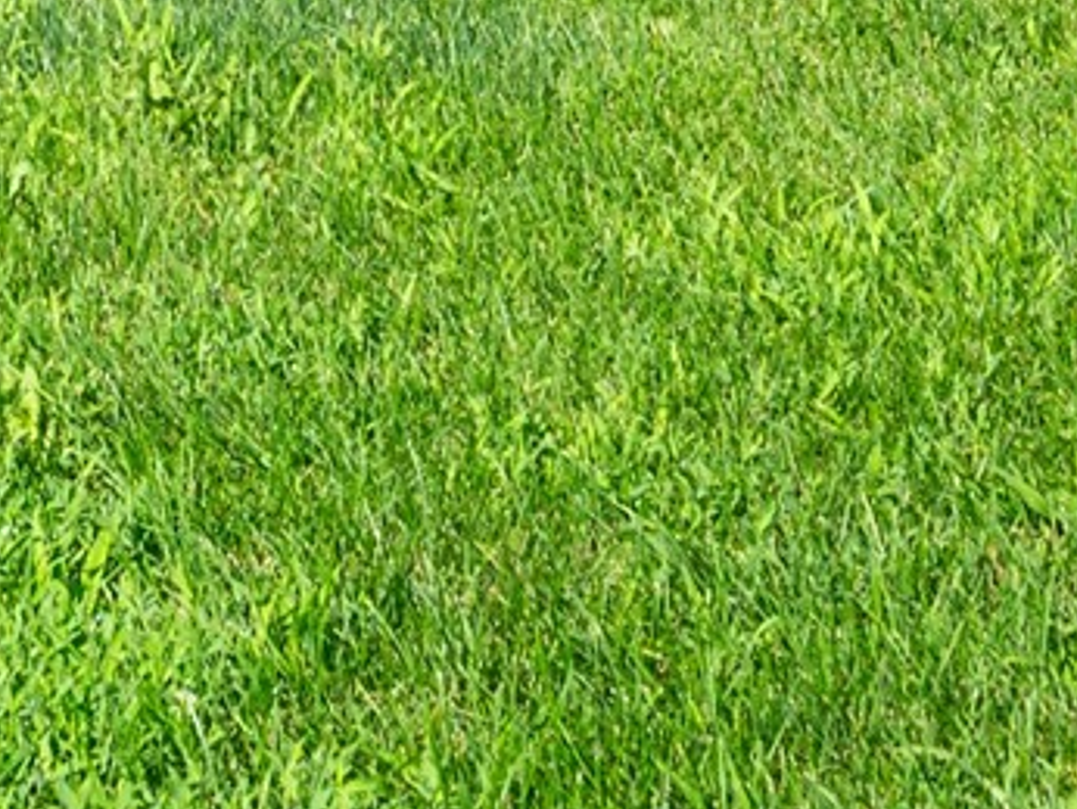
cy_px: -1388
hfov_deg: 10.8
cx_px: 22
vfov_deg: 7.5
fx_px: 5635
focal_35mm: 181
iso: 250
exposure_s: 1/500
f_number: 9
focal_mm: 30
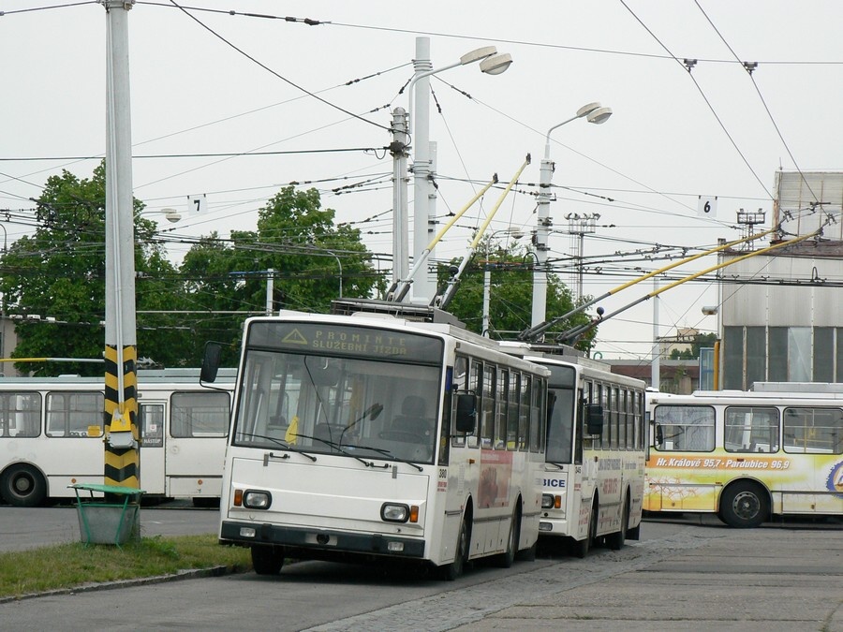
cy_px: 316
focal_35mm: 144
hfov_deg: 13.7
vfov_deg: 10.3
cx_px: 422
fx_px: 3507
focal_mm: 24.1
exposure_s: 1/500
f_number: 3.3
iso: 160
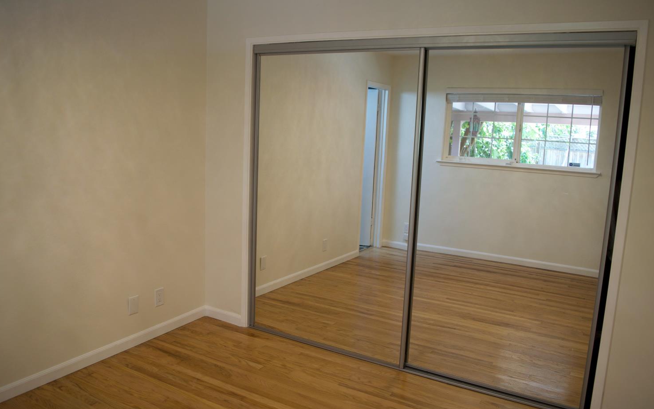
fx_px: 499
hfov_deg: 66.5
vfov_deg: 44.5
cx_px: 329
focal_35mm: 28
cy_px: 200
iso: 400
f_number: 4.5
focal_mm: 18
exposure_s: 1/80
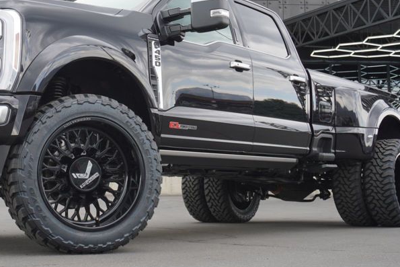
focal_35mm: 62
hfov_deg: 31.9
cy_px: 65
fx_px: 689
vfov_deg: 21.7
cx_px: 114
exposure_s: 1/80
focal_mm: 24
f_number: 5
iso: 100
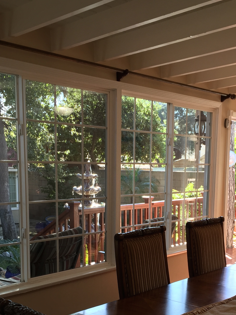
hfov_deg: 29.0
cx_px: 143
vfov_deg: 37.3
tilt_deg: -8.0
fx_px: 454
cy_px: 236
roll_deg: -0.5
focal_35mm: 50
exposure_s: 1/40
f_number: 2.2
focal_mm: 4.15
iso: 32
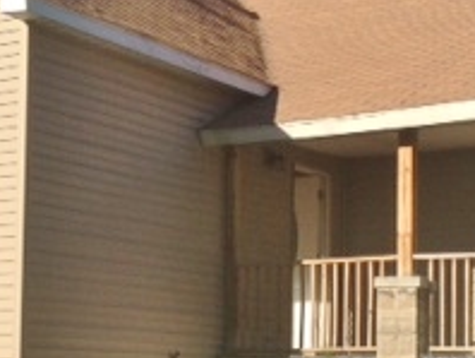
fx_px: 1552
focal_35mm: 113
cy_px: 305
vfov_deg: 13.1
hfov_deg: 17.4
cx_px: 218
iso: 50
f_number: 2.4
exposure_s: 1/1227
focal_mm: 4.28
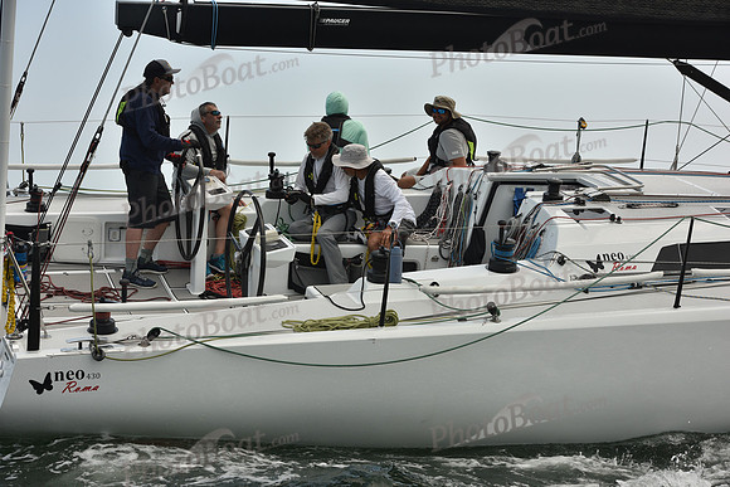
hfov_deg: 28.8
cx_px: 365
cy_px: 244
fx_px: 1420
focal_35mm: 70
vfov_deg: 19.5
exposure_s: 1/800
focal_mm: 70
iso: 250
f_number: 7.1
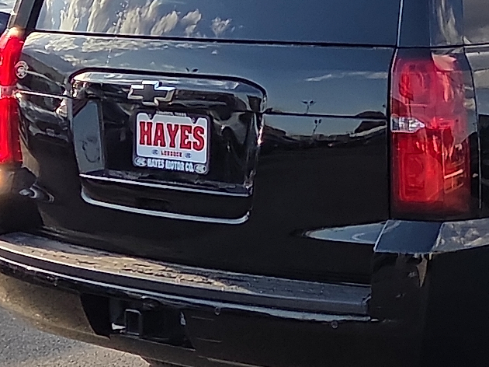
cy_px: 109
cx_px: 568
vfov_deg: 11.6
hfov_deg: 15.1
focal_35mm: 127
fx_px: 1793
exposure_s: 1/1667
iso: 25
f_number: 1.8
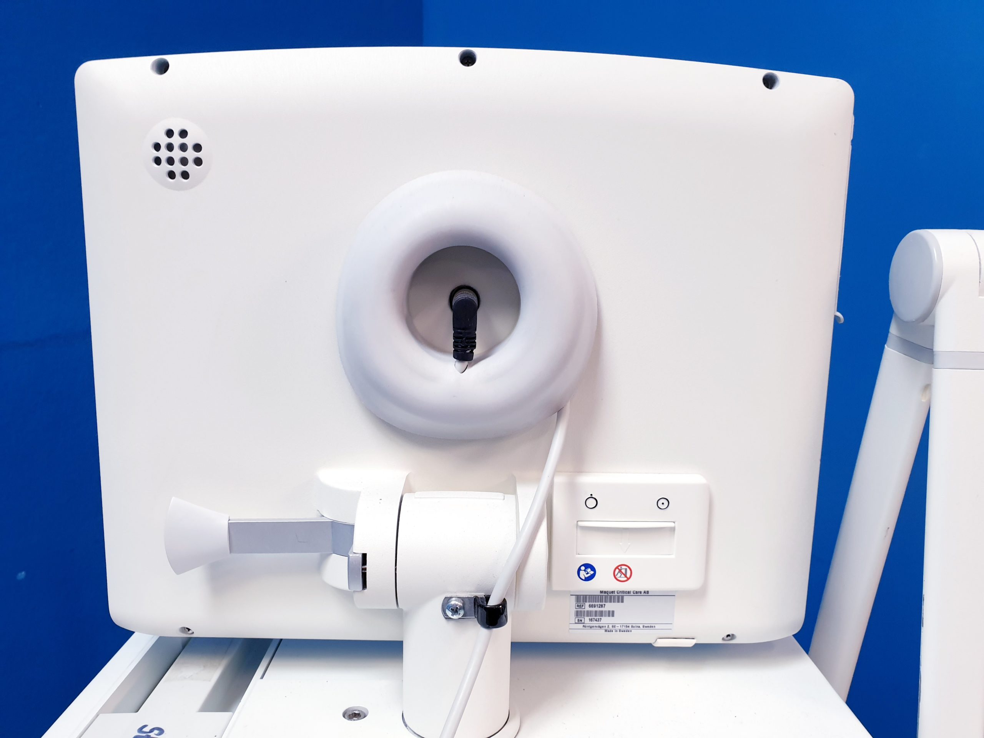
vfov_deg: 53.1
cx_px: 492
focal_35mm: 26
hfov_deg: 67.3
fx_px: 739
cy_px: 369
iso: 160
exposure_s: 1/50
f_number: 2.4
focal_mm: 4.3
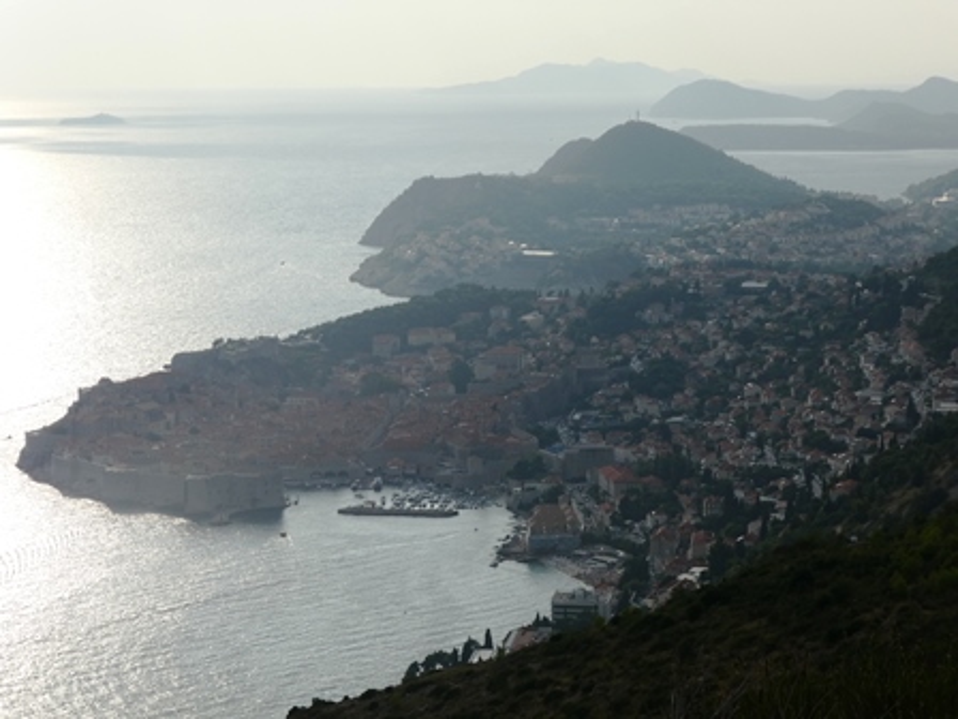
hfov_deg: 20.0
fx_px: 2712
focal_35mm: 98
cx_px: 479
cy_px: 360
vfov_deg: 15.1
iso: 80
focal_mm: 17.5
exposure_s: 1/400
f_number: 6.3
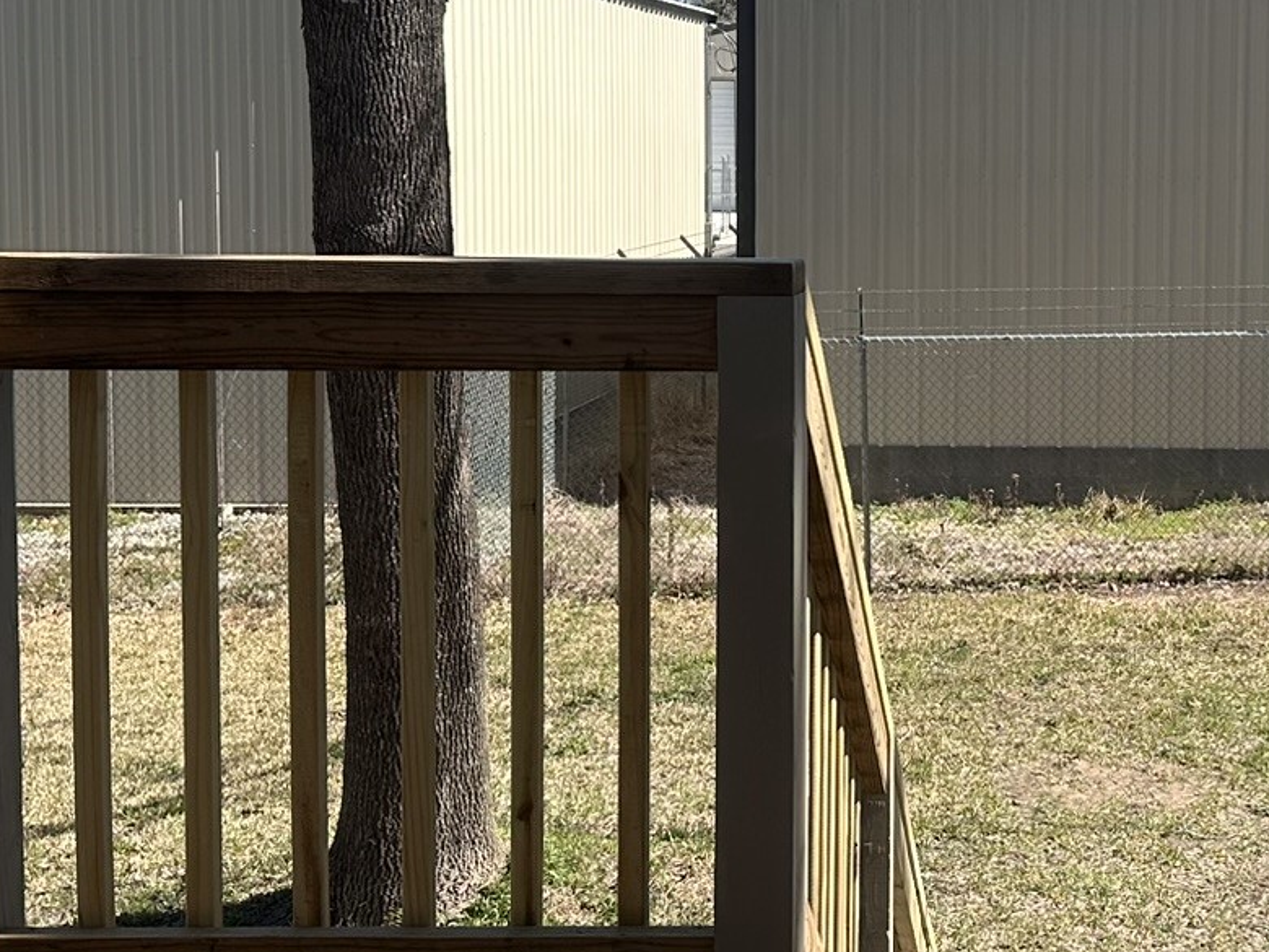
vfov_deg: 23.1
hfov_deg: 29.5
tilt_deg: -2.8
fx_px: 2310
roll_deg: -0.2
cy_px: 247
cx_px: 1132
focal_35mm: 63
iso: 80
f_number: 1.78
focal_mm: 6.86
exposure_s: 1/2809
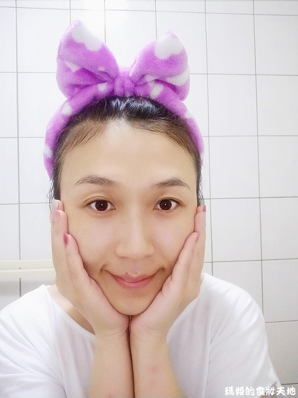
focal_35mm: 22
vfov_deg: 76.4
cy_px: 199
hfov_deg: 61.0
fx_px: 253
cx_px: 149
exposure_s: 1/17
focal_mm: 3.86
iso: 1250
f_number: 2
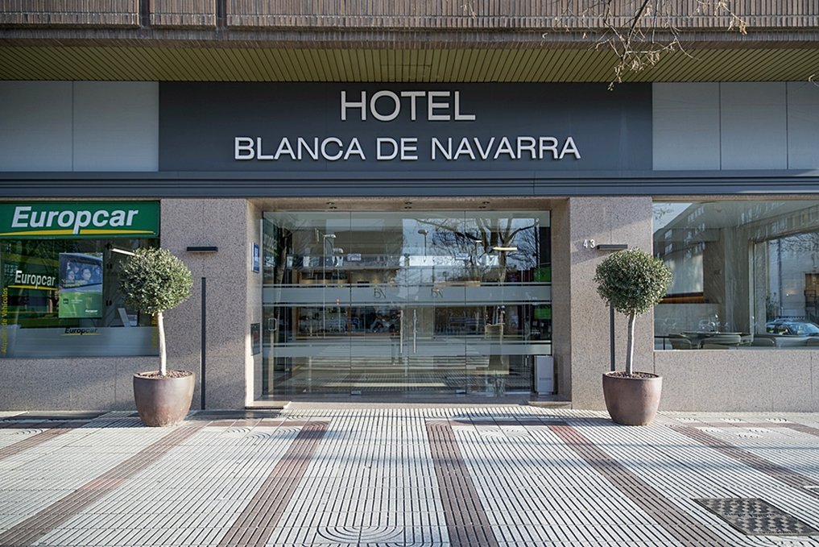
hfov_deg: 73.7
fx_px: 546
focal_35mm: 24
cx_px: 410
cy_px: 274
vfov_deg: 53.2
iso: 100
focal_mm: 24
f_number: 4.5
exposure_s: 1/200
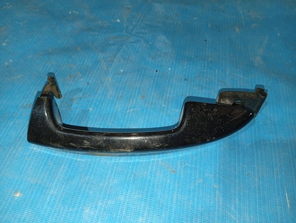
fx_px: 223
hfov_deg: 67.2
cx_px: 148
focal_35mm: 26
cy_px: 112
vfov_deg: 53.2
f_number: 1.8
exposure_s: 1/33.3
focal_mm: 3.96
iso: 639
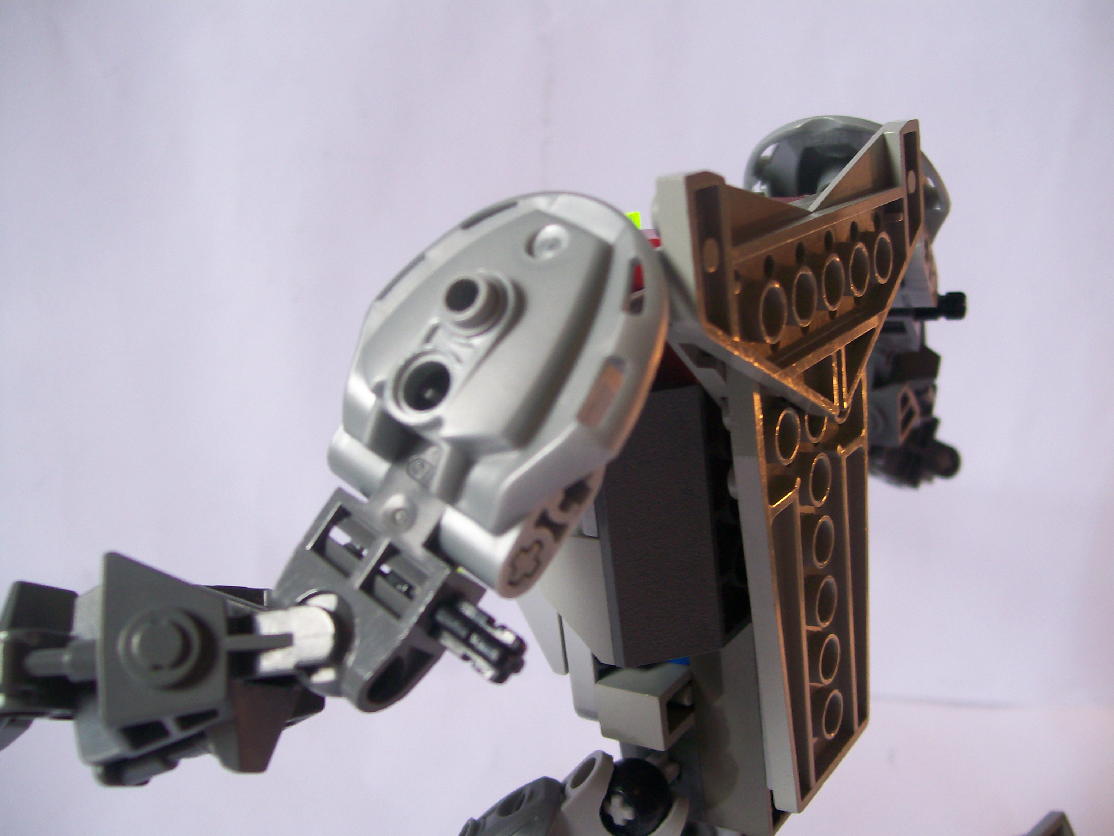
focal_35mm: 36
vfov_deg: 39.7
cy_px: 418
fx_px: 1159
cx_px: 557
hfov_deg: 51.4
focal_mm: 6
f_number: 2.7
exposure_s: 1/68
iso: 80
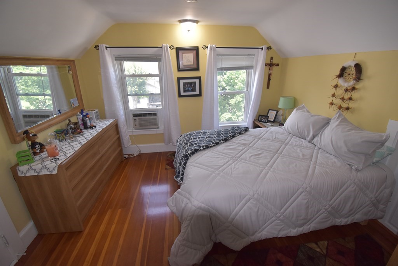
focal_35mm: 15
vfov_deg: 77.3
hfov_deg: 100.4
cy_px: 133
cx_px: 199
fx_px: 166
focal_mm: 10
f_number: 5.6
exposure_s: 1/125
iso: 800
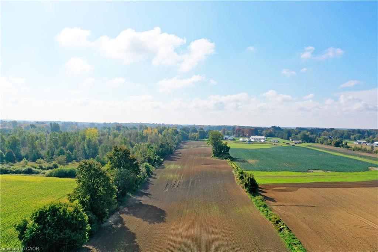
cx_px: 189
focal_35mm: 28
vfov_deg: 46.4
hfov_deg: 65.5
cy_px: 126
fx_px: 294
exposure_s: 1/3200
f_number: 3.2
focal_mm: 10.26
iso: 100
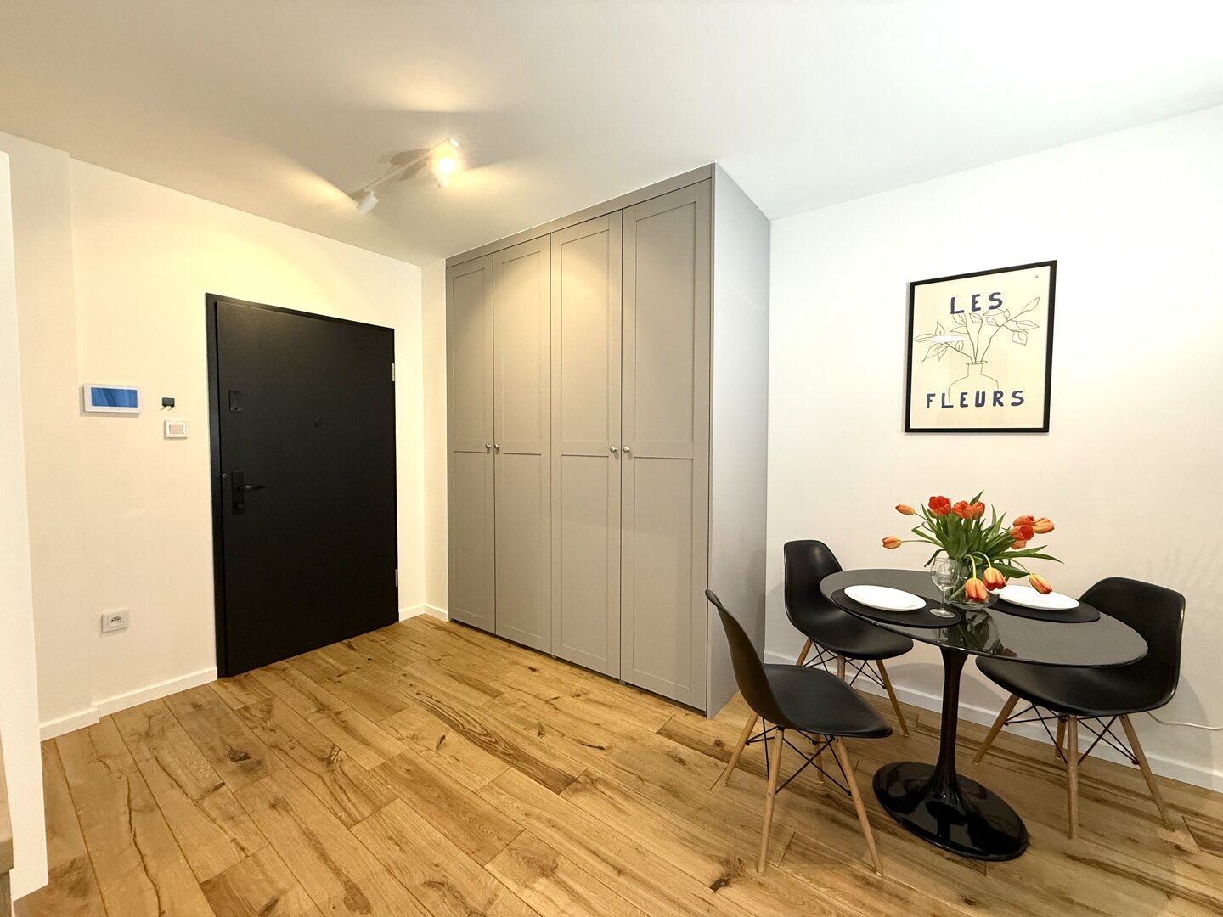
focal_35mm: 14
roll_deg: -0.5
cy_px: 458
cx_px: 612
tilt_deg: -2.0
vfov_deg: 85.7
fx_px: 495
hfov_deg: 102.1
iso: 250
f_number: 2.2
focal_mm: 2.22
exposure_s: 1/50
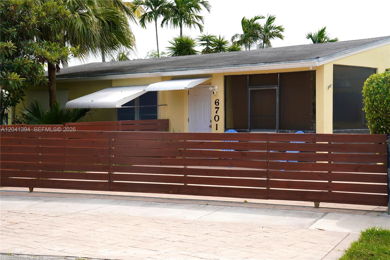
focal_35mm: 60
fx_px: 650
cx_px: 195
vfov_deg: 22.6
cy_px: 130
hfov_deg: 33.4
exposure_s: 1/160
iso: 100
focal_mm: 40
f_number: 8
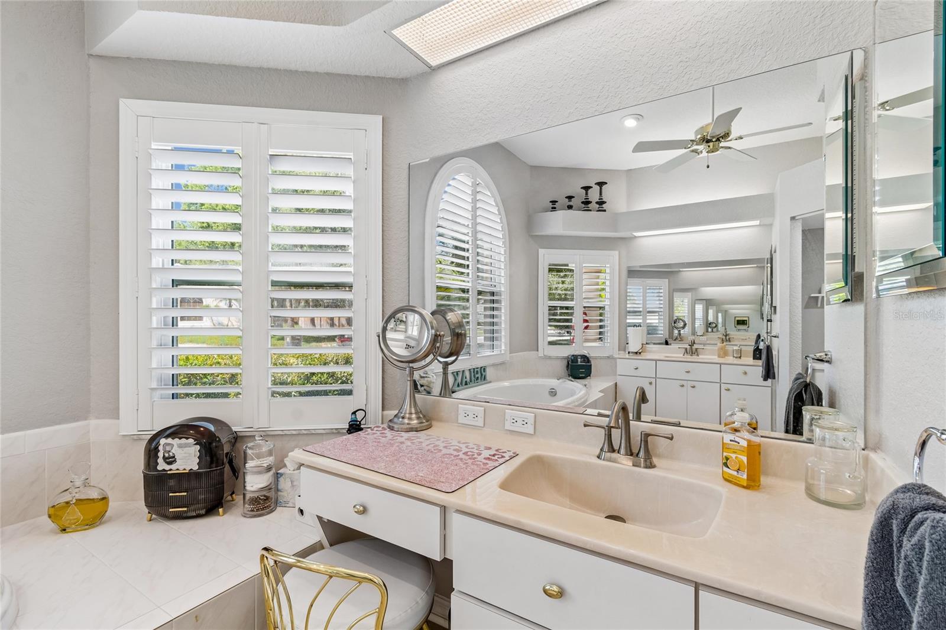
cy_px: 315
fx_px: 394
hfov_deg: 100.4
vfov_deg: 77.3
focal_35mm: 15
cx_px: 473
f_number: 7.1
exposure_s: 1/6
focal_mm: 10
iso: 100
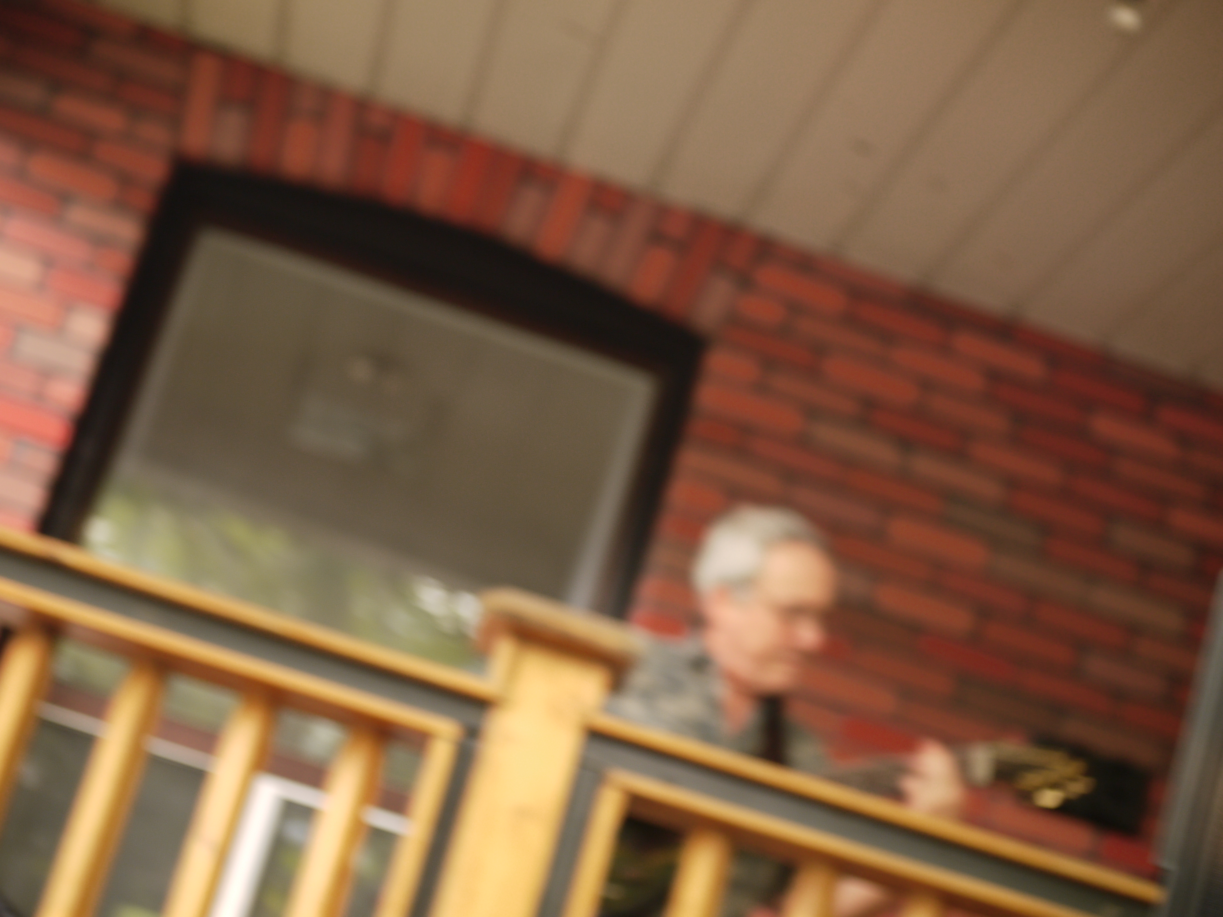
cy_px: 458
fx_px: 2473
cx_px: 612
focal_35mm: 70
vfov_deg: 21.0
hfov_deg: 27.8
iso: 160
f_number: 2.8
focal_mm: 35
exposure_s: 1/50
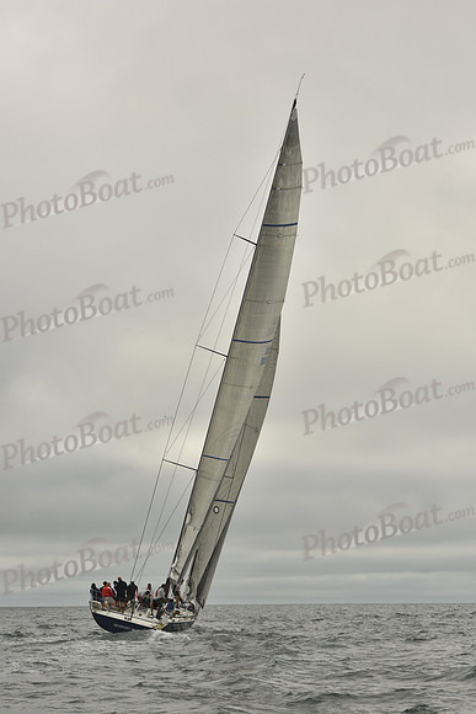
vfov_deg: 22.6
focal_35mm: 90
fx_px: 1784
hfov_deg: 15.2
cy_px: 357
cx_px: 238
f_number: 11
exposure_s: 1/800
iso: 320
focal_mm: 90
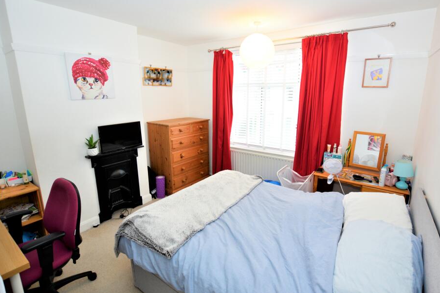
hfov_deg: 93.2
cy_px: 139
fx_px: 208
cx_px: 231
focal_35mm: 17
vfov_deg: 70.4
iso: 450
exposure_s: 1/60
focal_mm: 10
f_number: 4
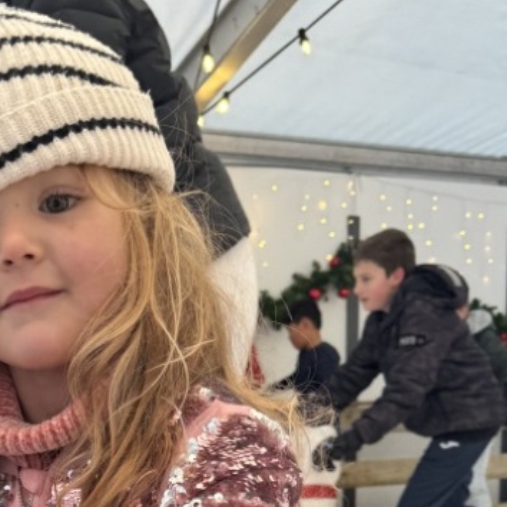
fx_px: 1061
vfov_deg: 23.8
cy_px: 651
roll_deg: +3.0
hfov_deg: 26.1
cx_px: 60
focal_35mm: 64
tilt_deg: -10.3
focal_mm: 6.76
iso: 64
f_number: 1.78
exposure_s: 1/100
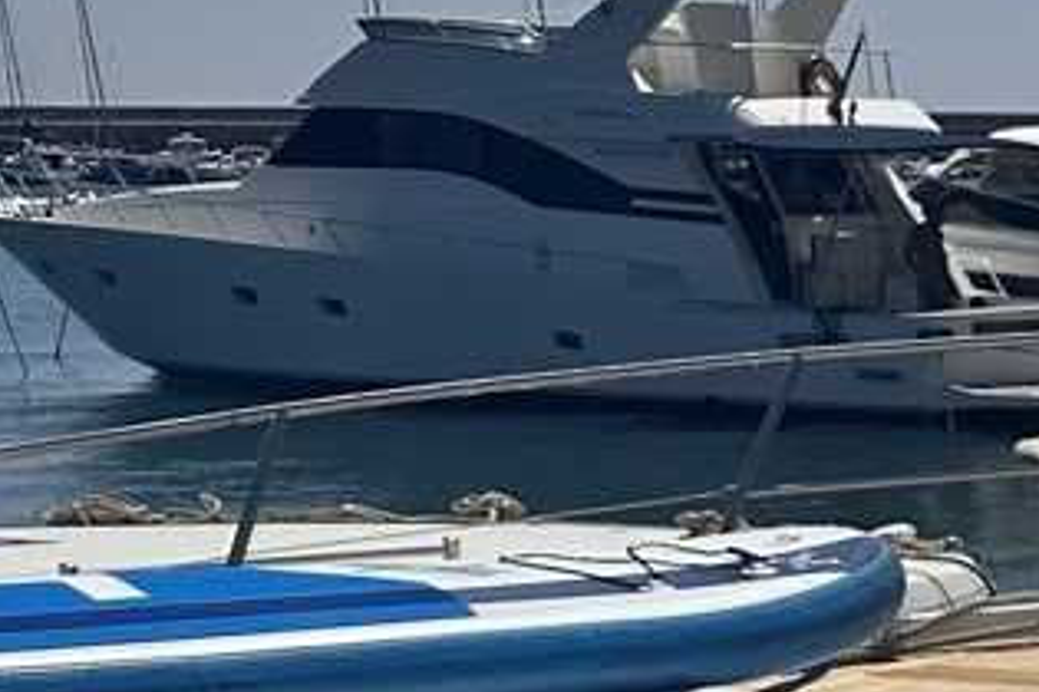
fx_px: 3434
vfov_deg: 10.1
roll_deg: +0.0
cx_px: 2203
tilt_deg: -21.7
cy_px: 1653
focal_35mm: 119
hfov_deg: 14.0
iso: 100
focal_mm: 6.86
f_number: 1.78
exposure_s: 1/18519
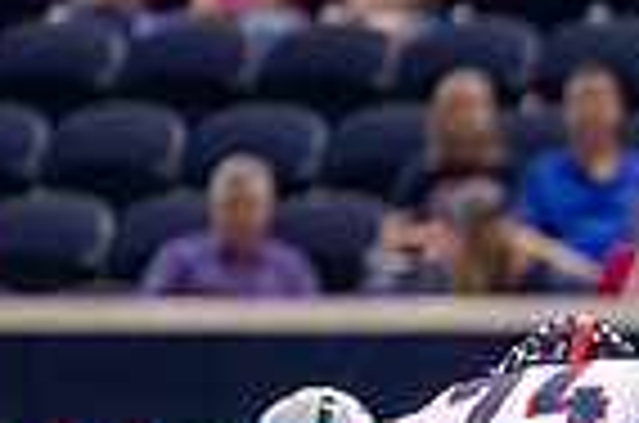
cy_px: 624
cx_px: 664
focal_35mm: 1230
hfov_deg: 1.7
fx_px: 21784
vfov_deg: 1.1
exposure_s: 1/1000
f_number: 2.8
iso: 2500
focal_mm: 200
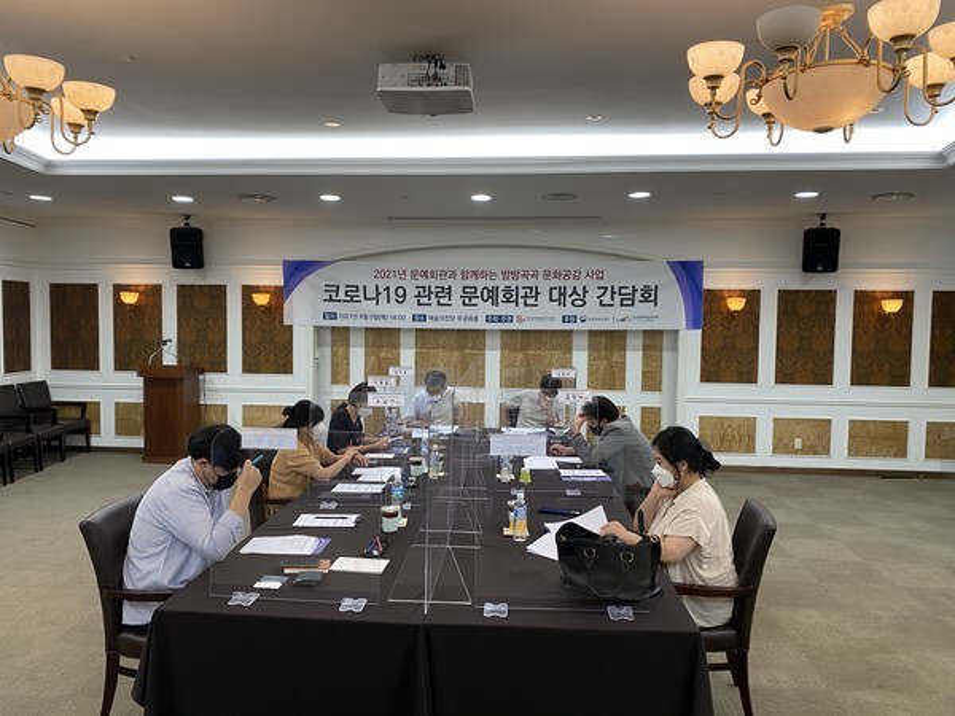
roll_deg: -1.3
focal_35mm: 26
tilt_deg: -3.3
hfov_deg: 67.3
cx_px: 478
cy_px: 358
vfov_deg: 53.1
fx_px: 717
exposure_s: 1/60
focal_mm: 4.25
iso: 80
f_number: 1.8
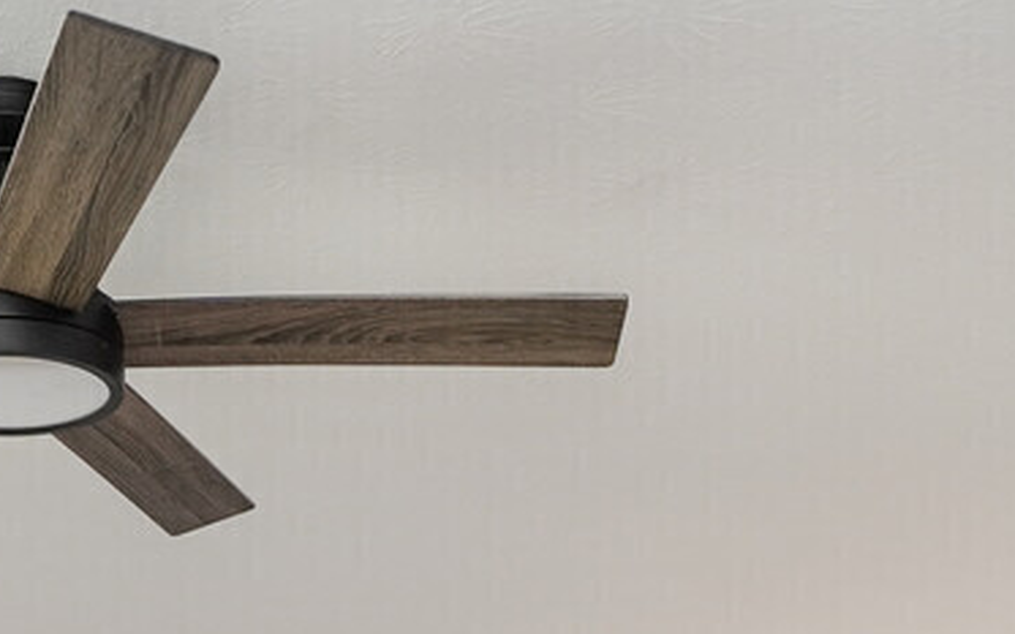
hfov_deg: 28.3
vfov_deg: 15.2
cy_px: 1246
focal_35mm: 70
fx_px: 1936
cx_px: 112
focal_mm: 16
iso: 1250
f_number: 4
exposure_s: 1/160
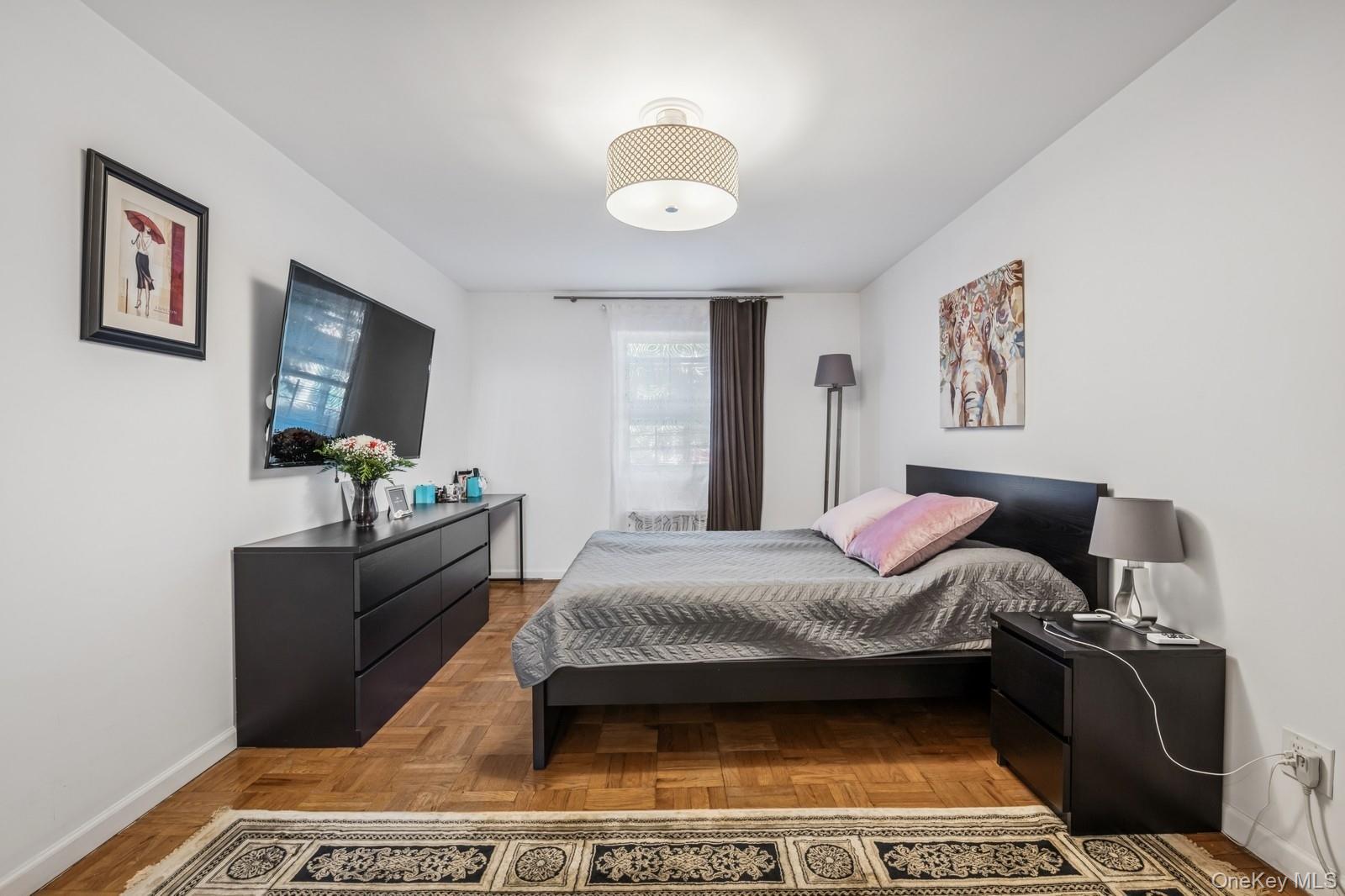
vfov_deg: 77.3
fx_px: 560
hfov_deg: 100.4
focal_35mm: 15
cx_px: 672
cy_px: 448
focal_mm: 15
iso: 640
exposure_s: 1/5
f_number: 14
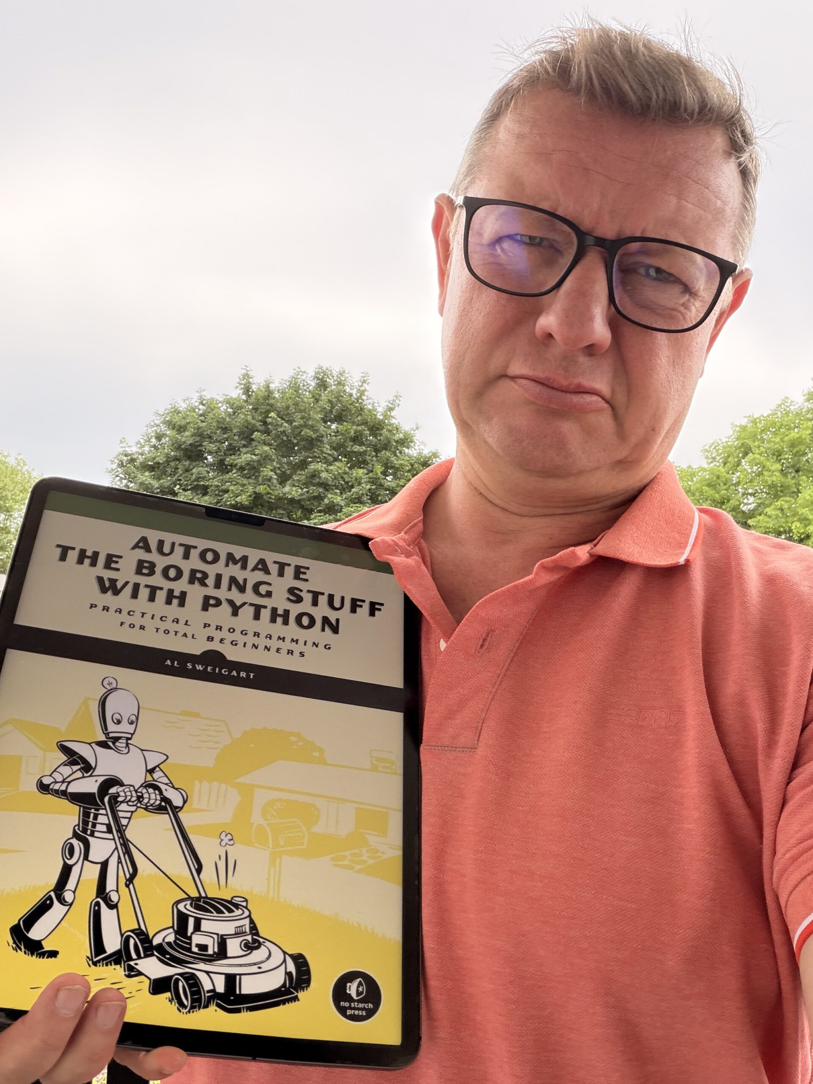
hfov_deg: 46.8
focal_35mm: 30
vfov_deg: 60.0
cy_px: 542
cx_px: 406
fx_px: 939
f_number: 1.9
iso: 80
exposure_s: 1/208
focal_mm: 2.71
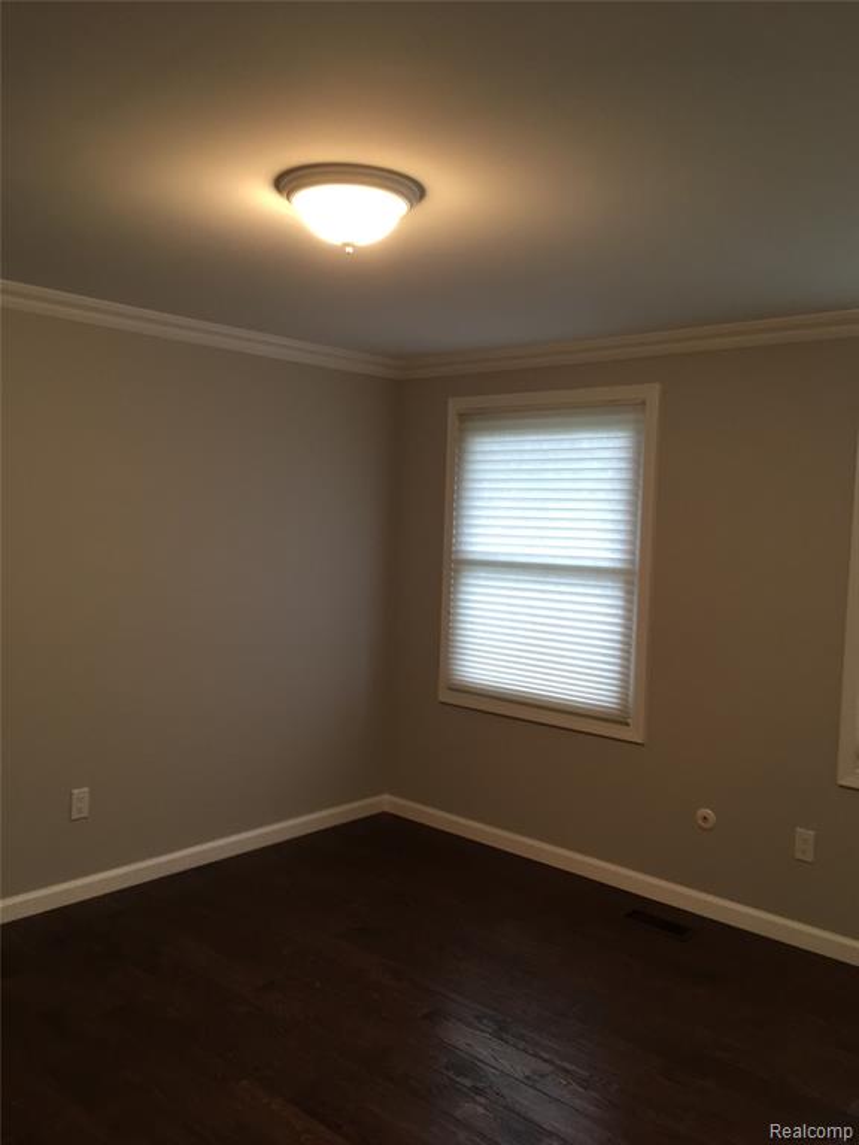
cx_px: 430
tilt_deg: -3.9
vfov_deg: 61.7
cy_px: 572
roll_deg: -1.1
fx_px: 960
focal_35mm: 29
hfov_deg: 48.2
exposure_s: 1/30
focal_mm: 4.15
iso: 100
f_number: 2.2
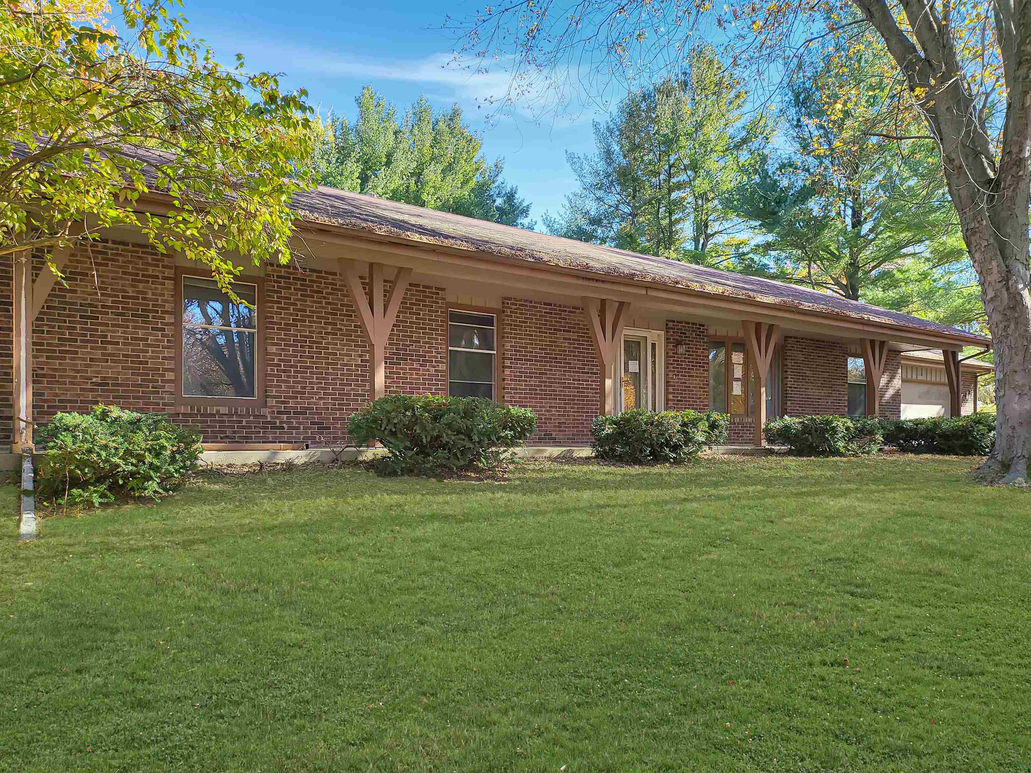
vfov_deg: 56.8
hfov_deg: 71.6
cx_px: 516
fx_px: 715
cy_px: 386
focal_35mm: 24
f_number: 1.8
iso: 40
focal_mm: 5
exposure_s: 1/575
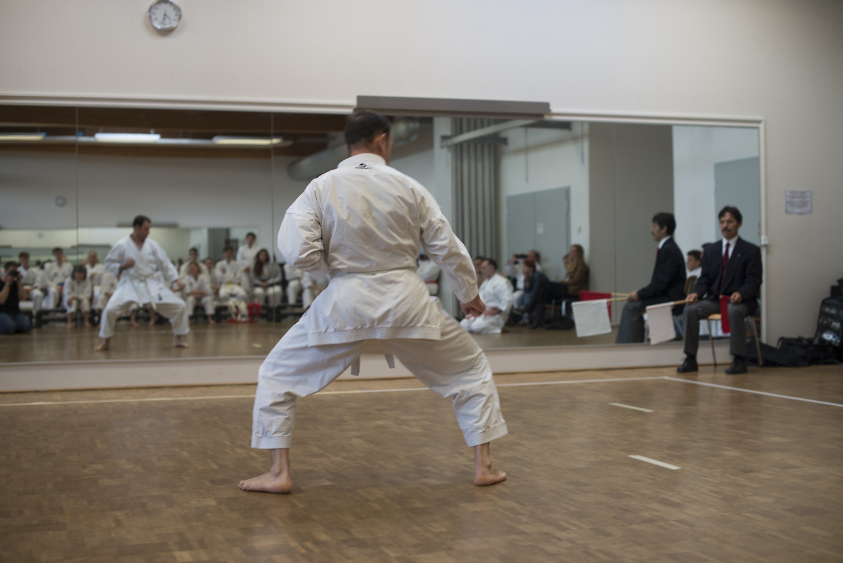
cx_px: 422
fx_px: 1171
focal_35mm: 50
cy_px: 282
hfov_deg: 39.6
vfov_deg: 27.0
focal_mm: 50
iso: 100
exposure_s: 1/50
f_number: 2.8
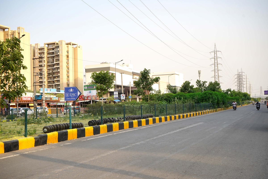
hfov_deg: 48.5
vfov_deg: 33.4
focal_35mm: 40
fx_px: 298
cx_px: 134
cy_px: 90
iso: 100
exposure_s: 1/200
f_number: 6.3
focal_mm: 40
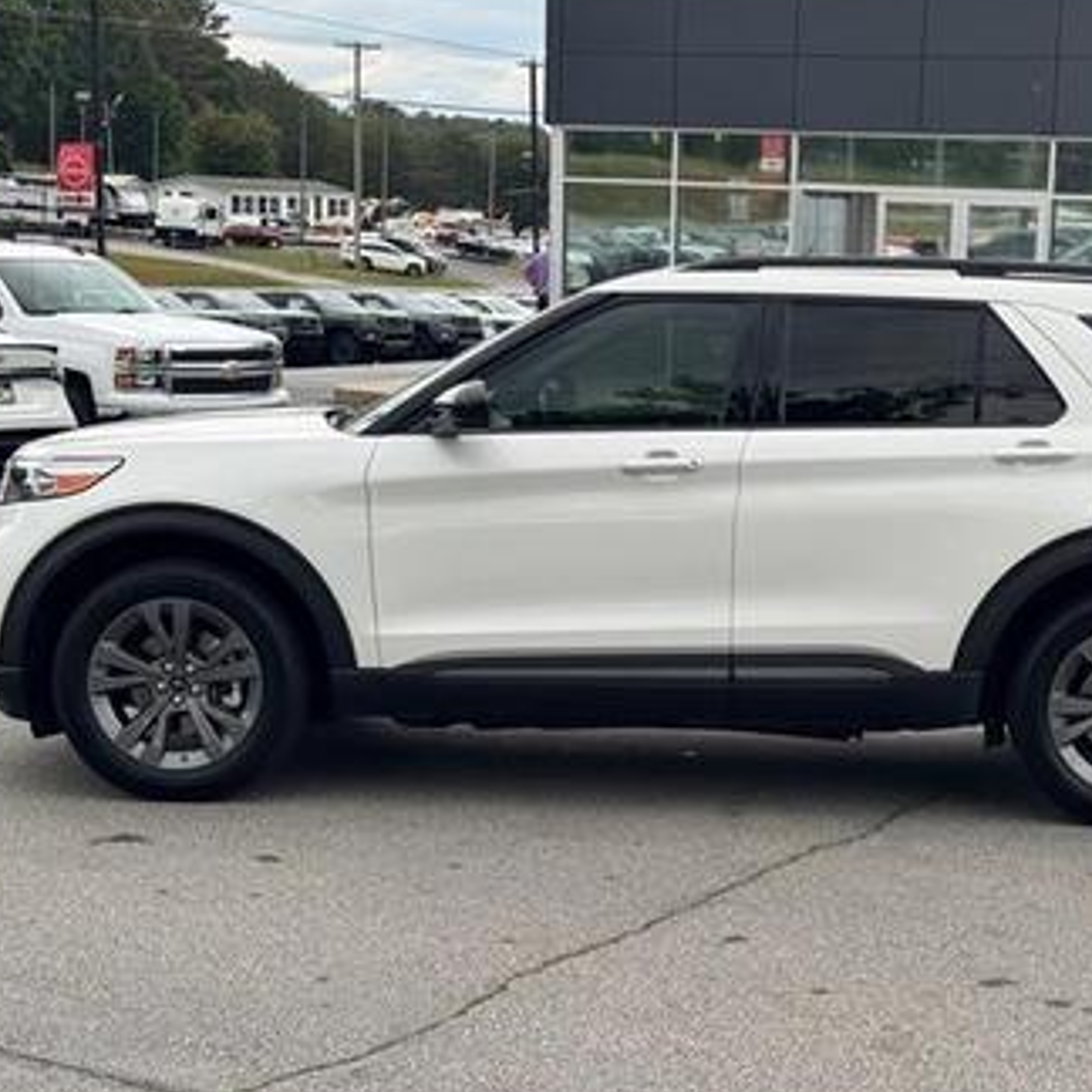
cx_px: 745
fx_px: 2356
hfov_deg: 25.9
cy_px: 593
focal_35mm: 66
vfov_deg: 26.1
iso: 64
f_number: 1.78
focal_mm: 6.76
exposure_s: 1/451
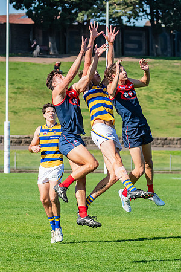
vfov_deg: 6.4
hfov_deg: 4.3
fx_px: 2417
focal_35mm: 320
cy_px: 120
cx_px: 123
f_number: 8
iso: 800
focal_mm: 180
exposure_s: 1/1600
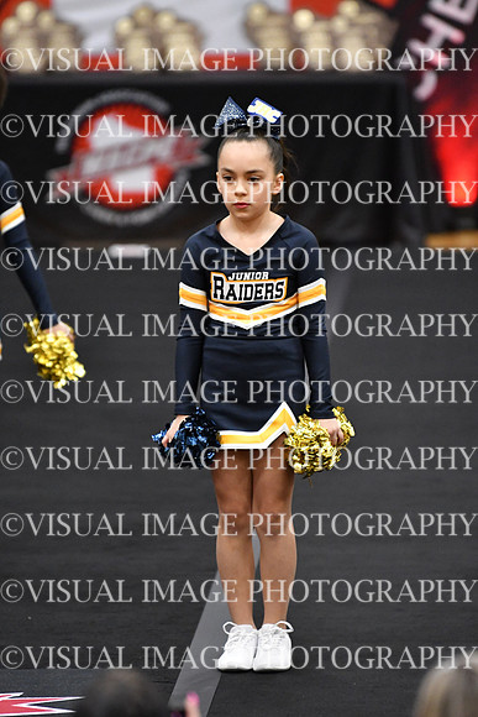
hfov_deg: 4.6
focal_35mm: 300
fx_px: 5971
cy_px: 358
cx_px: 239
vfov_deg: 6.9
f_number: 2.8
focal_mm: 200
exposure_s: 1/800
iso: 5000
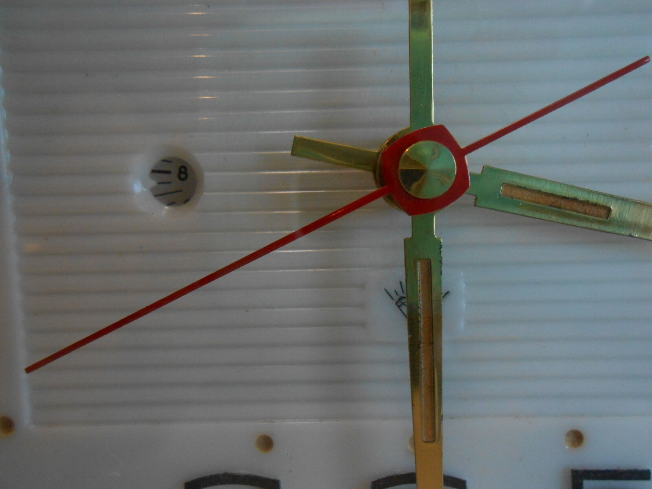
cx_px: 326
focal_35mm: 26
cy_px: 244
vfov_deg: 53.1
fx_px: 490
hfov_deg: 67.3
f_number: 3.5
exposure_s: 1/200
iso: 400
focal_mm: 4.6
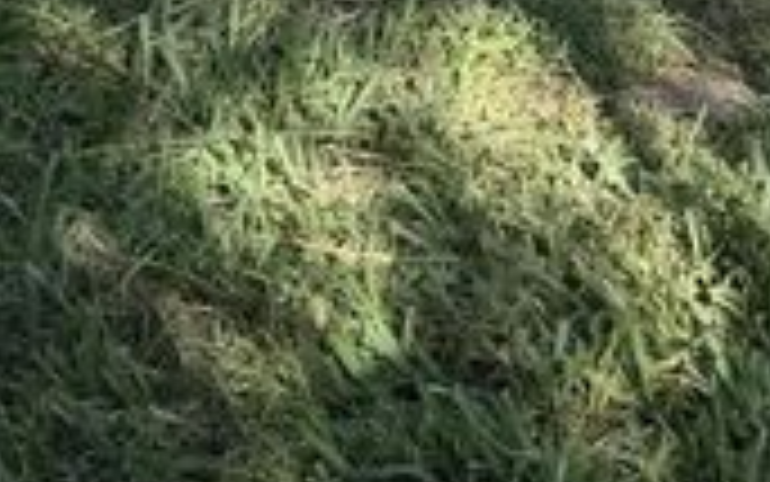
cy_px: -552
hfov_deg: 15.0
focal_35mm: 127
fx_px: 2666
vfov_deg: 9.5
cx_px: 1216
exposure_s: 1/2703
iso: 80
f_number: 1.78
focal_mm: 6.76
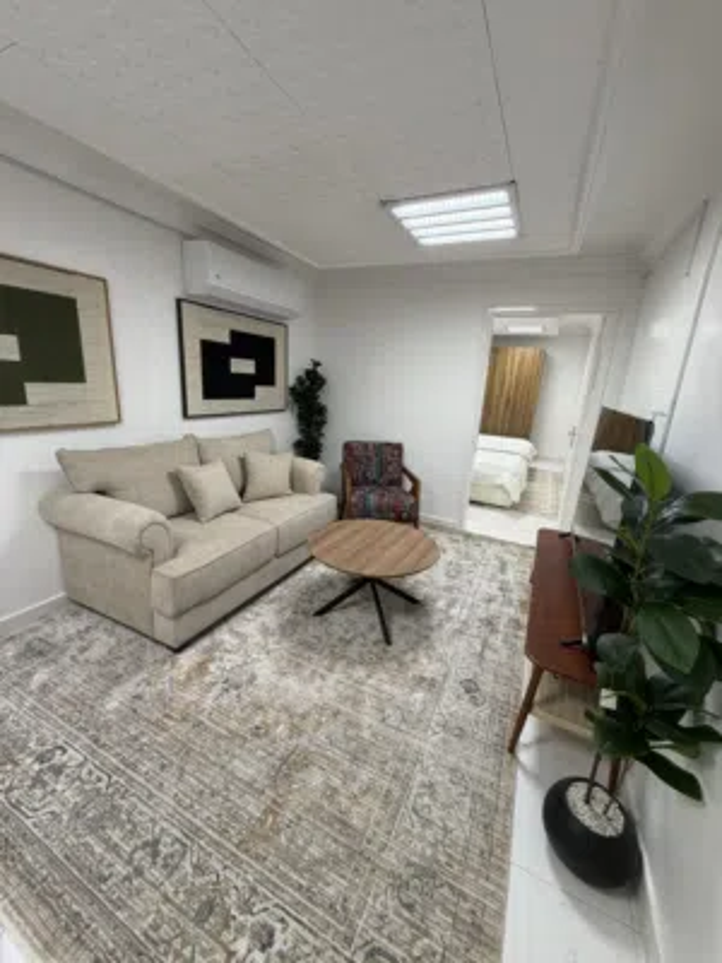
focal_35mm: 14
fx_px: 389
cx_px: 361
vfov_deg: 102.1
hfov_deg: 85.7
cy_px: 482
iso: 100
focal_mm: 2.22
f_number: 2.2
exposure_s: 1/121
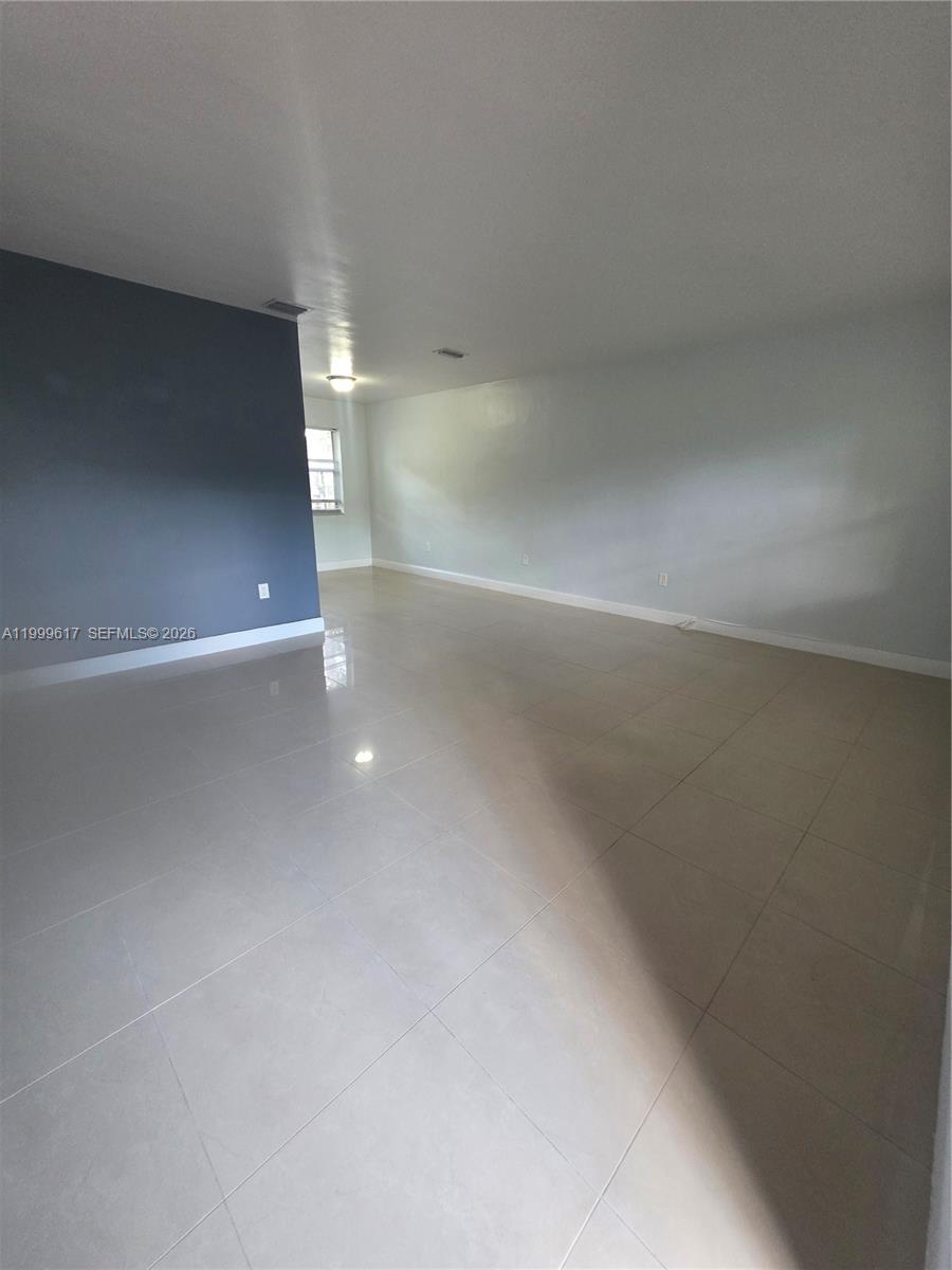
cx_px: 476
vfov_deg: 106.2
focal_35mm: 13
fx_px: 477
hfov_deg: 89.9
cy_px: 635
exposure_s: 1/60
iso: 320
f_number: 1.9
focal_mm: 2.2
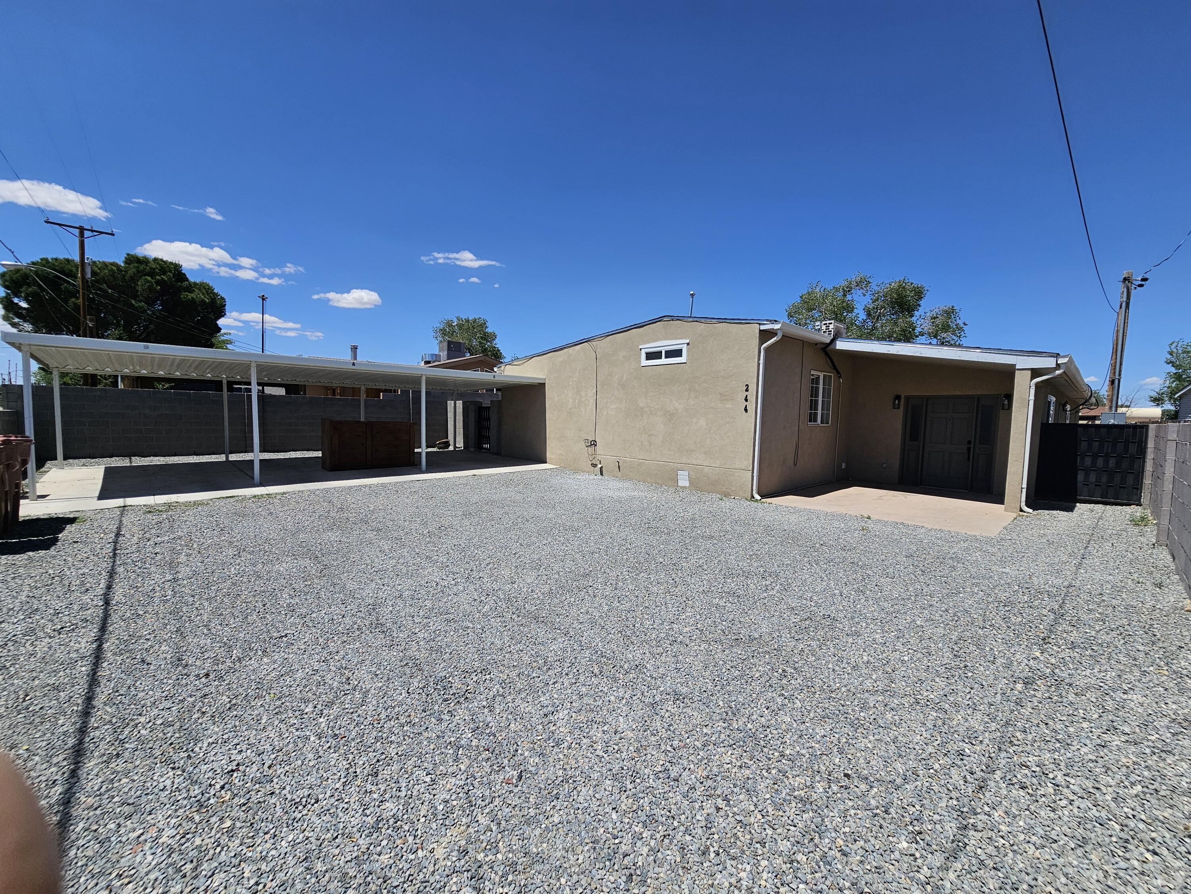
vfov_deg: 89.9
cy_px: 447
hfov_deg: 106.2
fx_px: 447
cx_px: 596
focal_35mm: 13
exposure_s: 1/3840
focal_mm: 2.2
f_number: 2.2
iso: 50
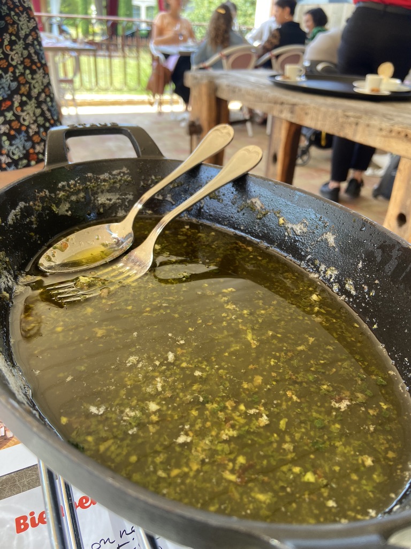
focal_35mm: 26
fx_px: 412
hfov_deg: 53.1
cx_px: 206
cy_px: 274
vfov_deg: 67.3
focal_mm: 4.25
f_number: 1.8
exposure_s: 1/122
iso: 40
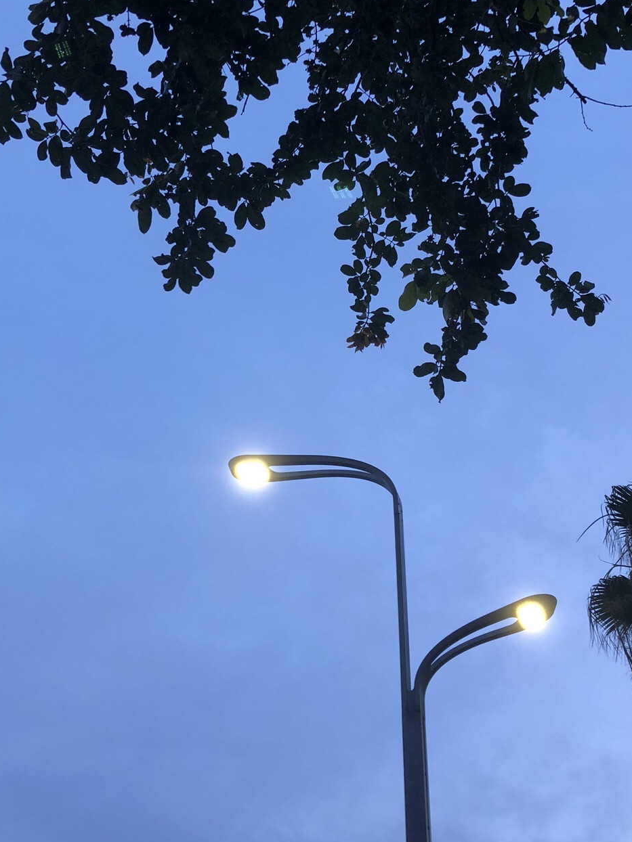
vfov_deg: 41.9
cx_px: 294
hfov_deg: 32.2
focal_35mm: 45
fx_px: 1095
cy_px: 332
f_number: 1.8
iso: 25
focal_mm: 4
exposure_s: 1/33
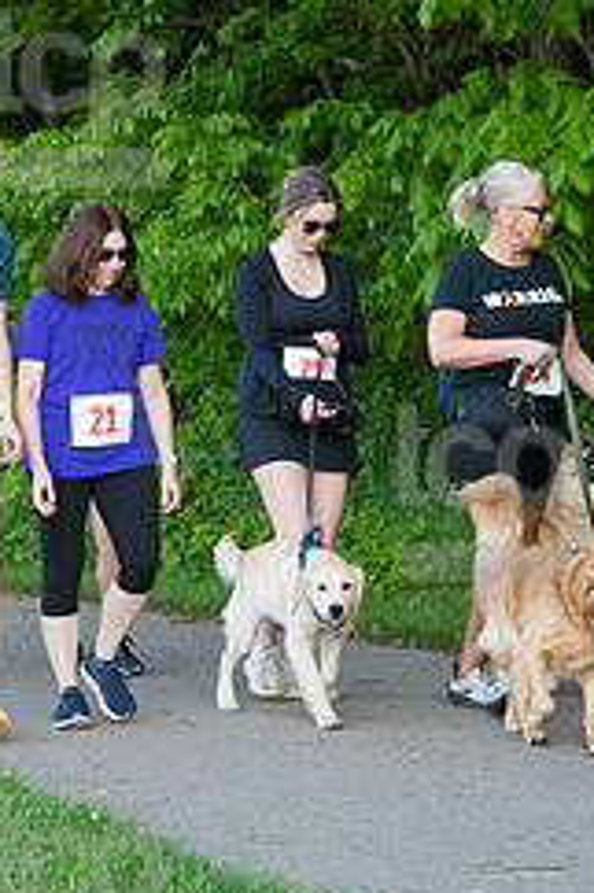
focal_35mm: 145
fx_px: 3594
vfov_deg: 14.2
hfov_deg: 9.4
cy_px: 506
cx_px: 483
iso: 4000
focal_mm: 78
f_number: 5.6
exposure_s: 1/1600
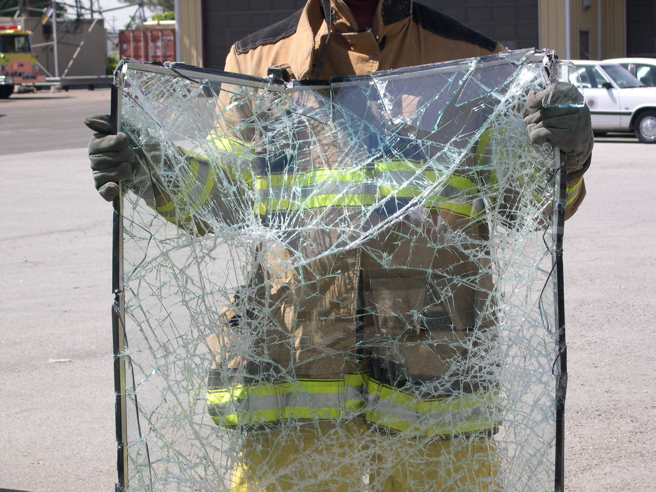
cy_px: 246
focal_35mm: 114
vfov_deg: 13.0
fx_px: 2160
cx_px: 328
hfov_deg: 17.3
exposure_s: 1/376
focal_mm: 24
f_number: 4.9
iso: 100
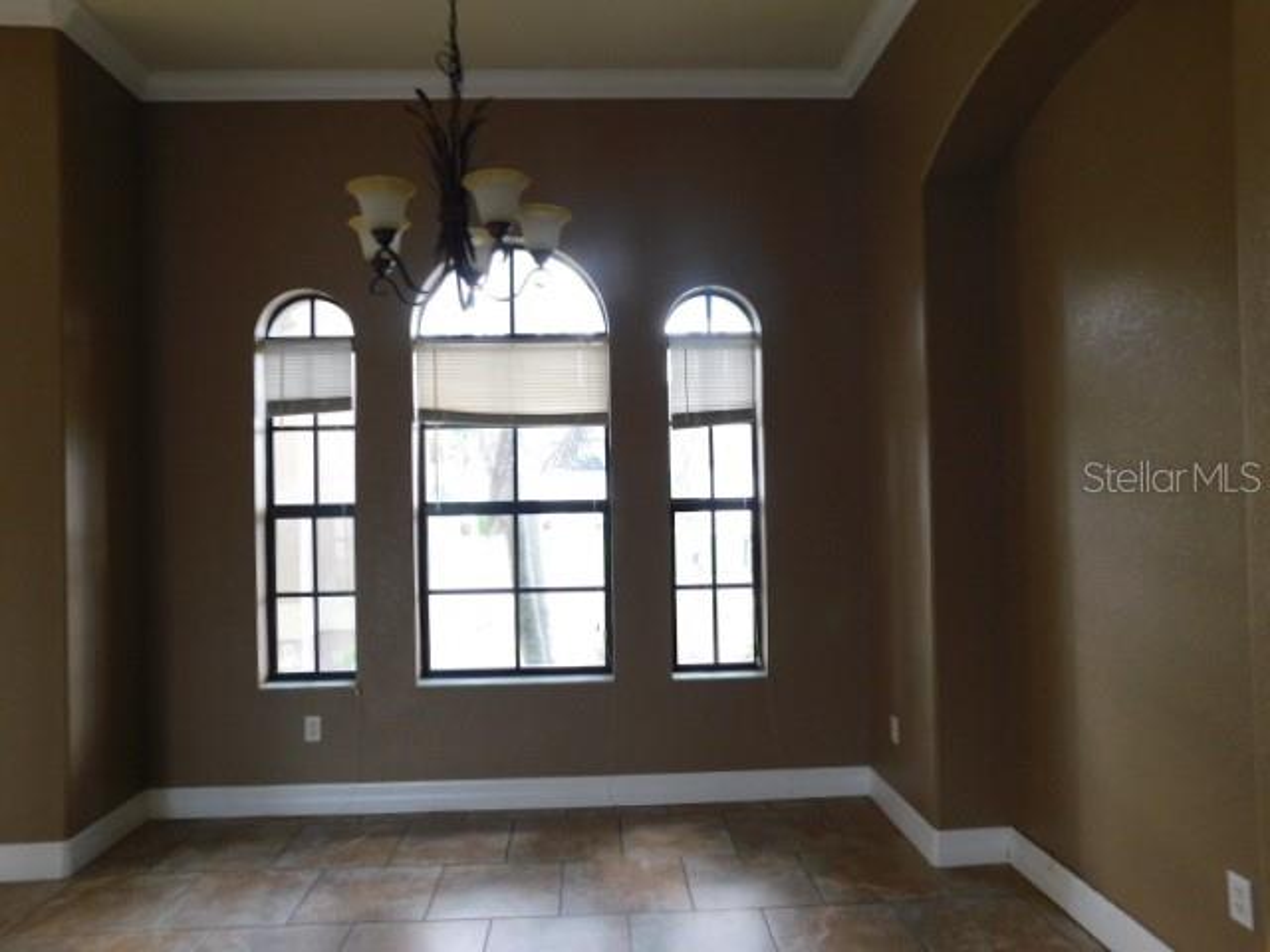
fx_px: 881
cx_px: 635
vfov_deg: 56.8
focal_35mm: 24
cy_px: 476
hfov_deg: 71.6
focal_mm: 4.1
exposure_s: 1/30
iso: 180
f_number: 3
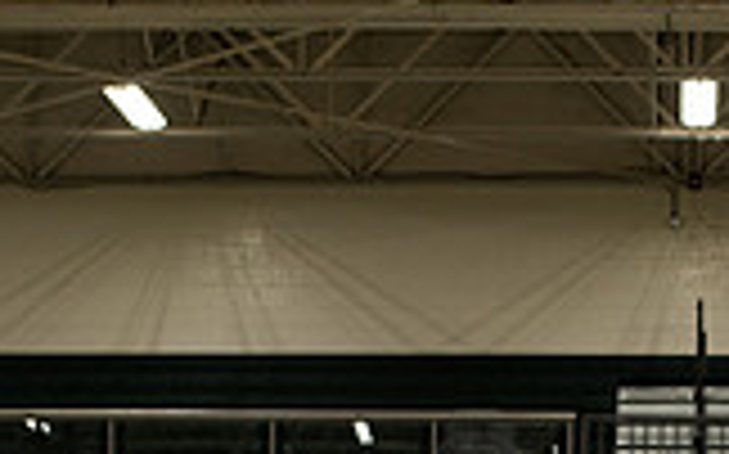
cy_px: 883
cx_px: 665
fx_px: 2780
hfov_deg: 14.8
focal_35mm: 140
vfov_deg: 8.9
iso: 400
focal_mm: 35
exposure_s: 1/160
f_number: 2.5
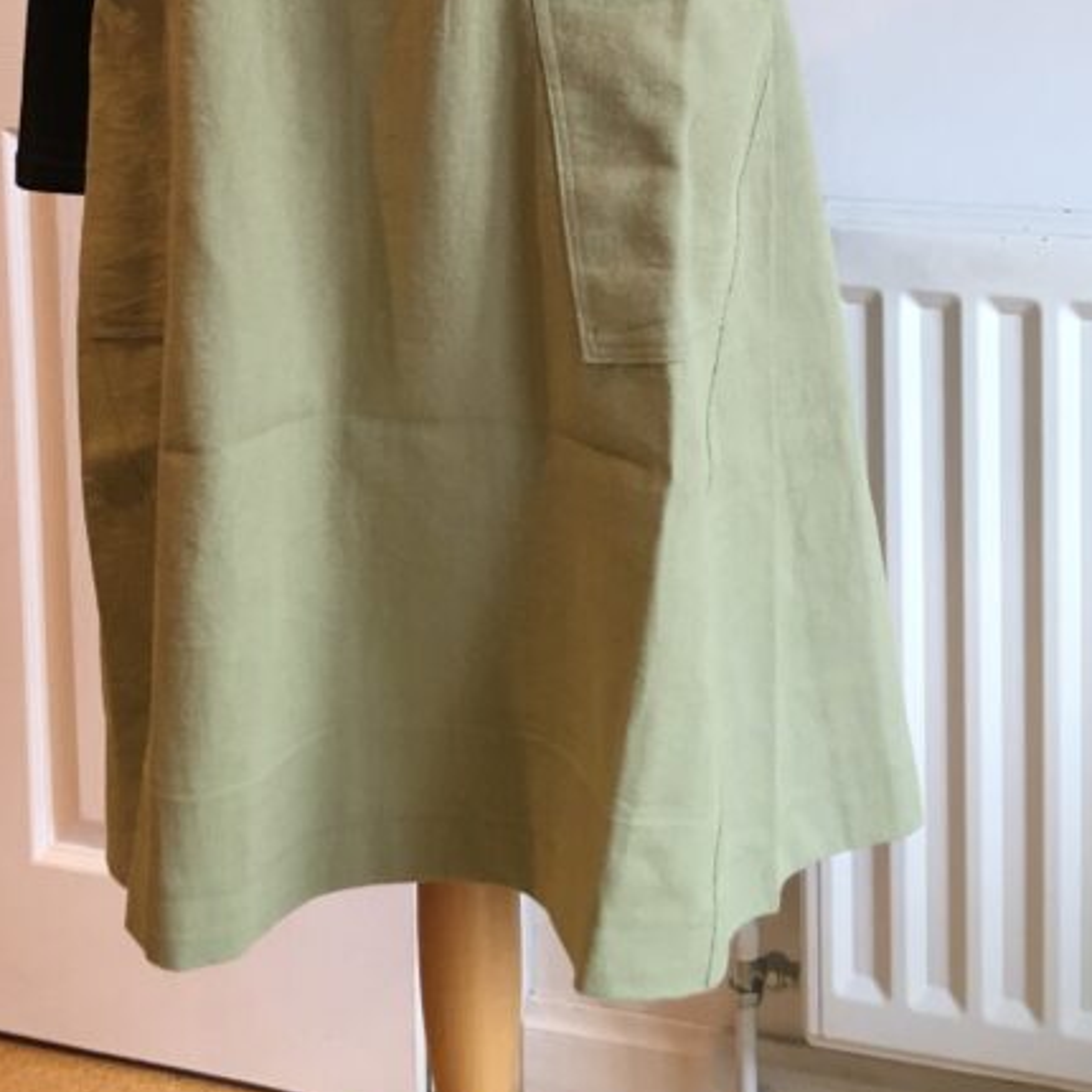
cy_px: -48
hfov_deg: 28.1
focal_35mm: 61
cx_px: 424
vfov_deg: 26.4
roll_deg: +3.0
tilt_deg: -7.9
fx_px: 2177
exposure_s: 1/33
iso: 125
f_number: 2.2
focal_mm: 4.15
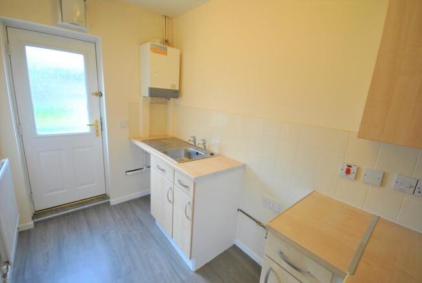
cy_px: 142
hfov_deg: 100.3
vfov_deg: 77.5
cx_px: 211
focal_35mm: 15
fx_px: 176
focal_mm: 10
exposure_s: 1/25
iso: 400
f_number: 4
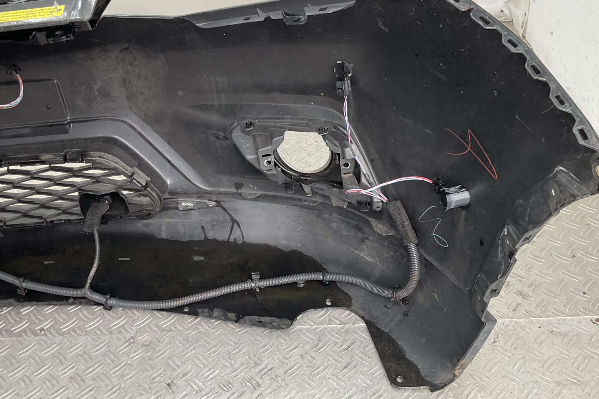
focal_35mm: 38
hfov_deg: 50.6
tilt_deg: -35.9
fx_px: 632
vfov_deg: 35.0
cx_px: 271
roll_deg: +5.5
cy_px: 163
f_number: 1.8
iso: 32
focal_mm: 3
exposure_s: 1/100
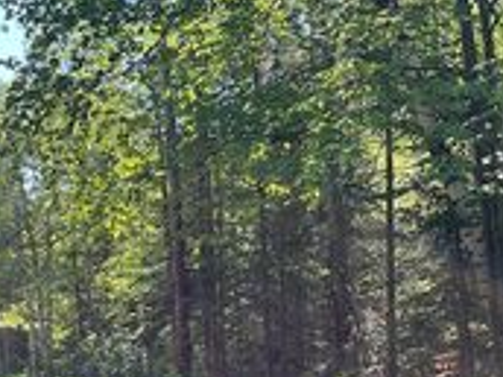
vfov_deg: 22.4
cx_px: -10
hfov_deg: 27.9
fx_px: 945
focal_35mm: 65
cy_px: 282
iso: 50
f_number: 1.6
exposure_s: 1/520
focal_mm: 5.1
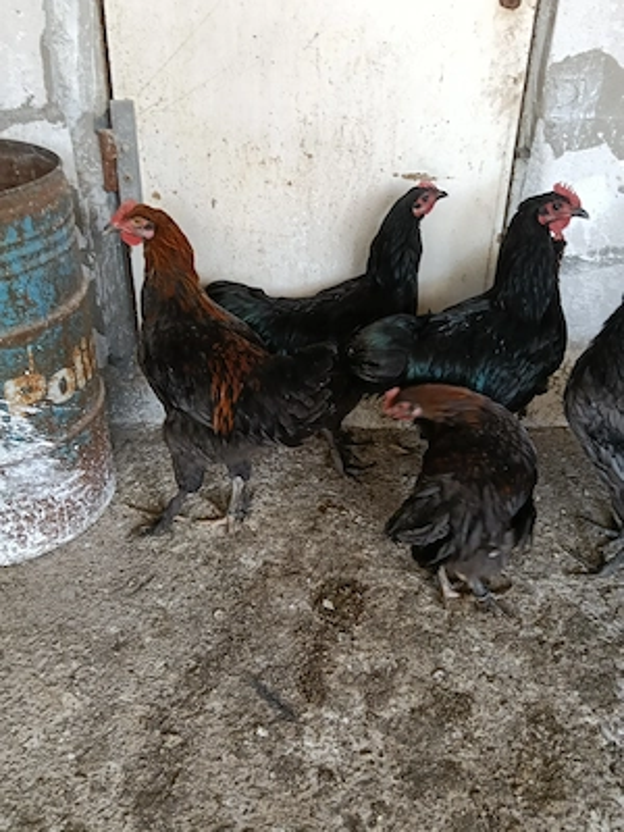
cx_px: 312
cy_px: 416
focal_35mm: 27
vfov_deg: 65.3
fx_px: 649
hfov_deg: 51.4
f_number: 1.8
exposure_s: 1/30
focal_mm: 3.98
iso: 200
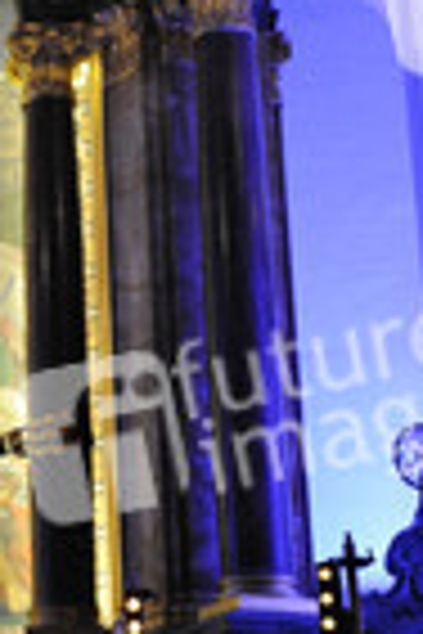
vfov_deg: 16.3
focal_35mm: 125
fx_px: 2203
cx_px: -162
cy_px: 193
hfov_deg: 10.7
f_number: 2.8
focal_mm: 44
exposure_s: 1/200
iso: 6400
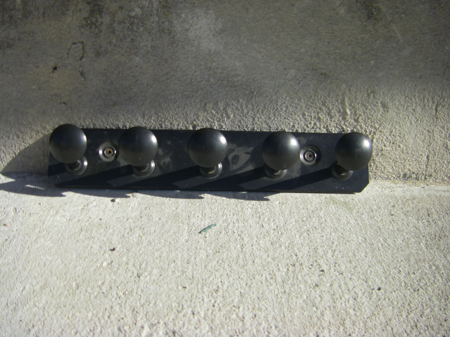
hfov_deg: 49.0
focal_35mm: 38
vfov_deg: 37.7
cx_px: 225
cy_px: 168
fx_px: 494
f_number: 7
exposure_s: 1/200
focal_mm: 6.3
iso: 64
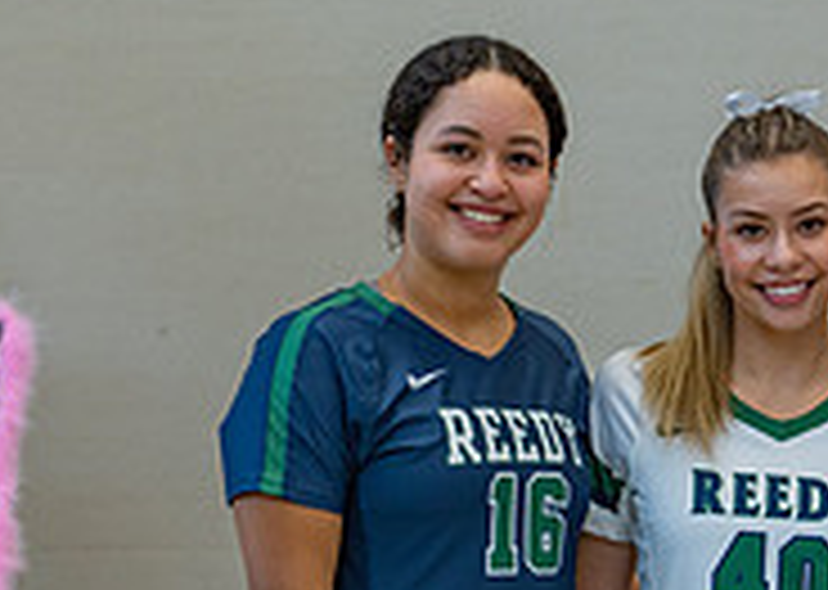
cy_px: 793
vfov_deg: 8.6
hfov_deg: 12.1
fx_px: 3876
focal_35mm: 165
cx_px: 819
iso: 320
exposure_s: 1/320
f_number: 1.8
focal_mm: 50
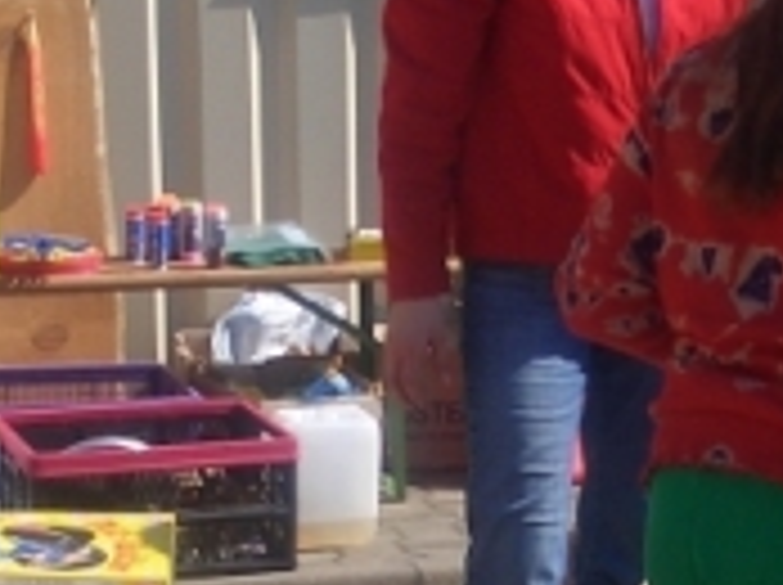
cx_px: 288
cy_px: 590
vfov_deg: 11.3
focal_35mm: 129
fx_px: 2914
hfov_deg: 15.3
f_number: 4.3
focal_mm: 5.8
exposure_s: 1/640
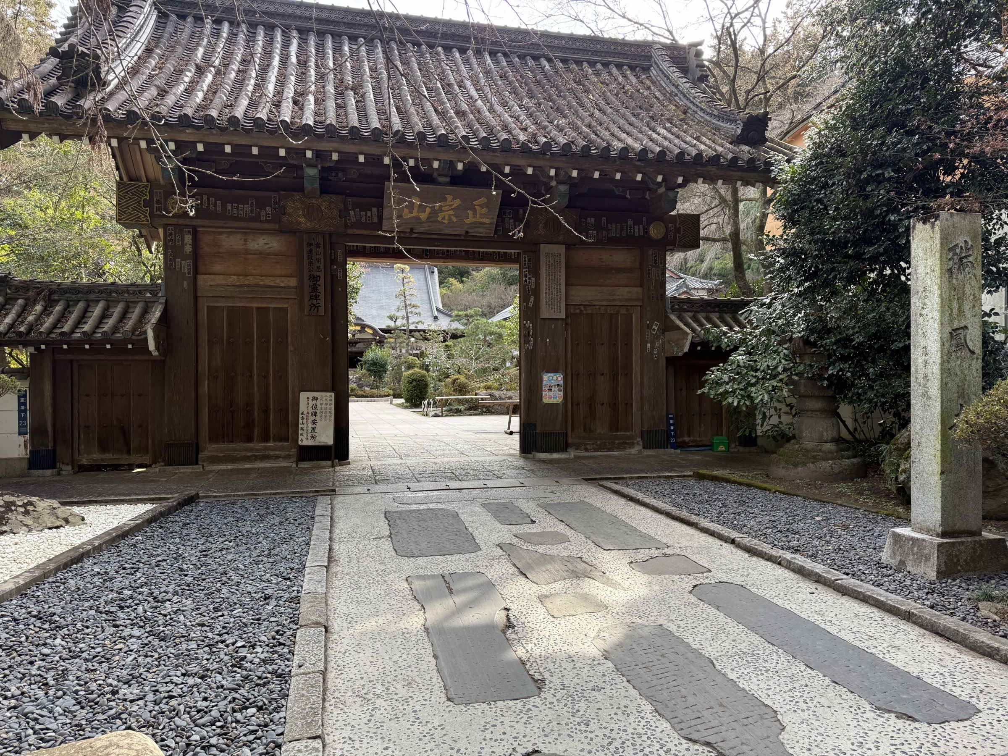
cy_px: 378
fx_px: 699
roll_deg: +0.1
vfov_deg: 56.8
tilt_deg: -0.2
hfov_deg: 71.6
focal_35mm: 24
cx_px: 504
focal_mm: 6.76
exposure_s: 1/443
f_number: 1.78
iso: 100
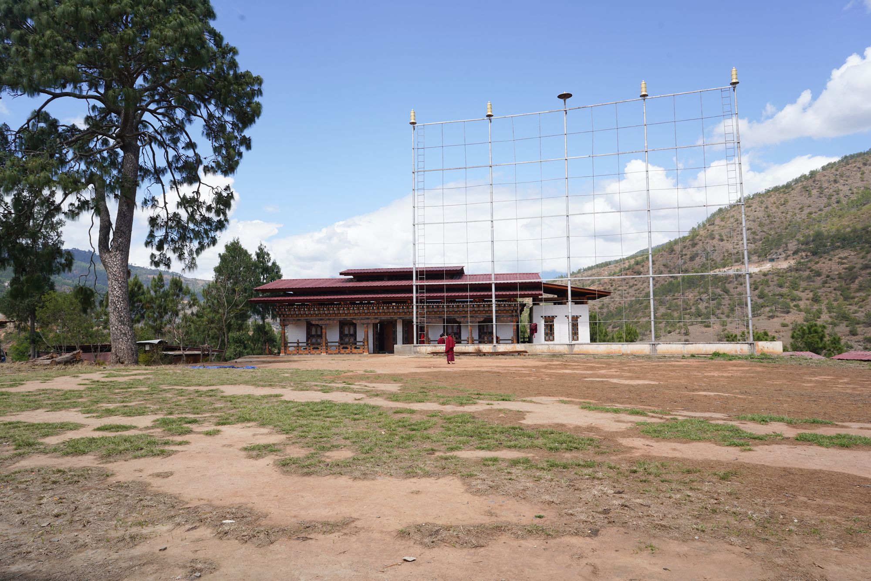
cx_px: 436
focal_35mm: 24
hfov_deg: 73.7
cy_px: 290
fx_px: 581
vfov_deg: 53.1
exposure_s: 1/100
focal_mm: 24
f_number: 13
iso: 100
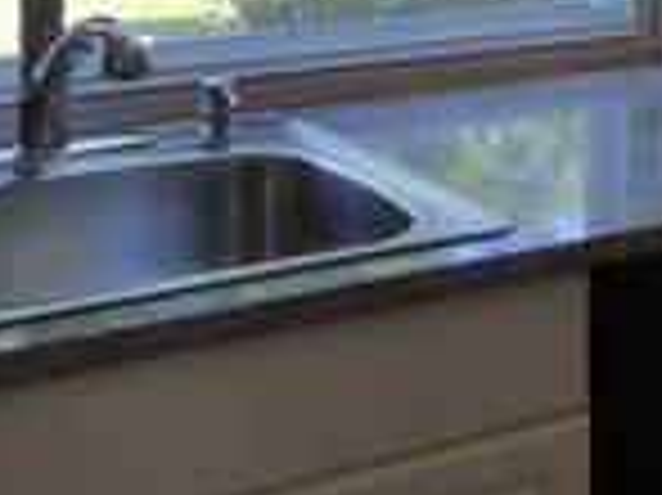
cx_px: 554
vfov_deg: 15.9
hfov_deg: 22.1
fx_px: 1662
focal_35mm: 87
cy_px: -180
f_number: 2.8
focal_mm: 3.58
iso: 200
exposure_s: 1/100
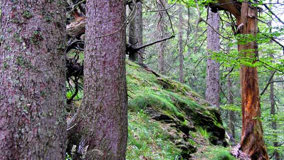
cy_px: 63
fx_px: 527
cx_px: 142
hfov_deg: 30.1
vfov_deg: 17.2
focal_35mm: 70
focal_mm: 16.4
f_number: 3.2
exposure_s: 1/24.8
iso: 100
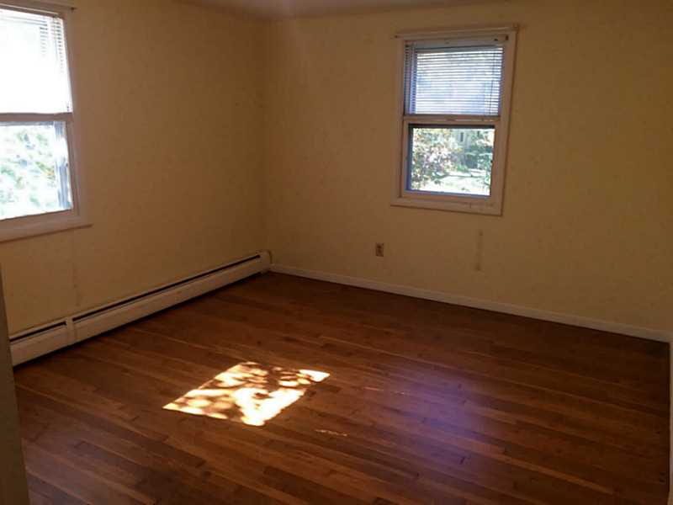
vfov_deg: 48.2
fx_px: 564
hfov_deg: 61.7
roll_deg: -1.1
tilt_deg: -12.4
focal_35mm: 29
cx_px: 336
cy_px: 252
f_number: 2.2
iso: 50
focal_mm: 4.15
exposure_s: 1/30
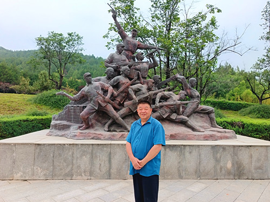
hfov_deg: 71.6
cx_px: 135
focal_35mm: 24
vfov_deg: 56.8
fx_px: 187
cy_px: 101
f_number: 1.75
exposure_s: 1/236
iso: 100
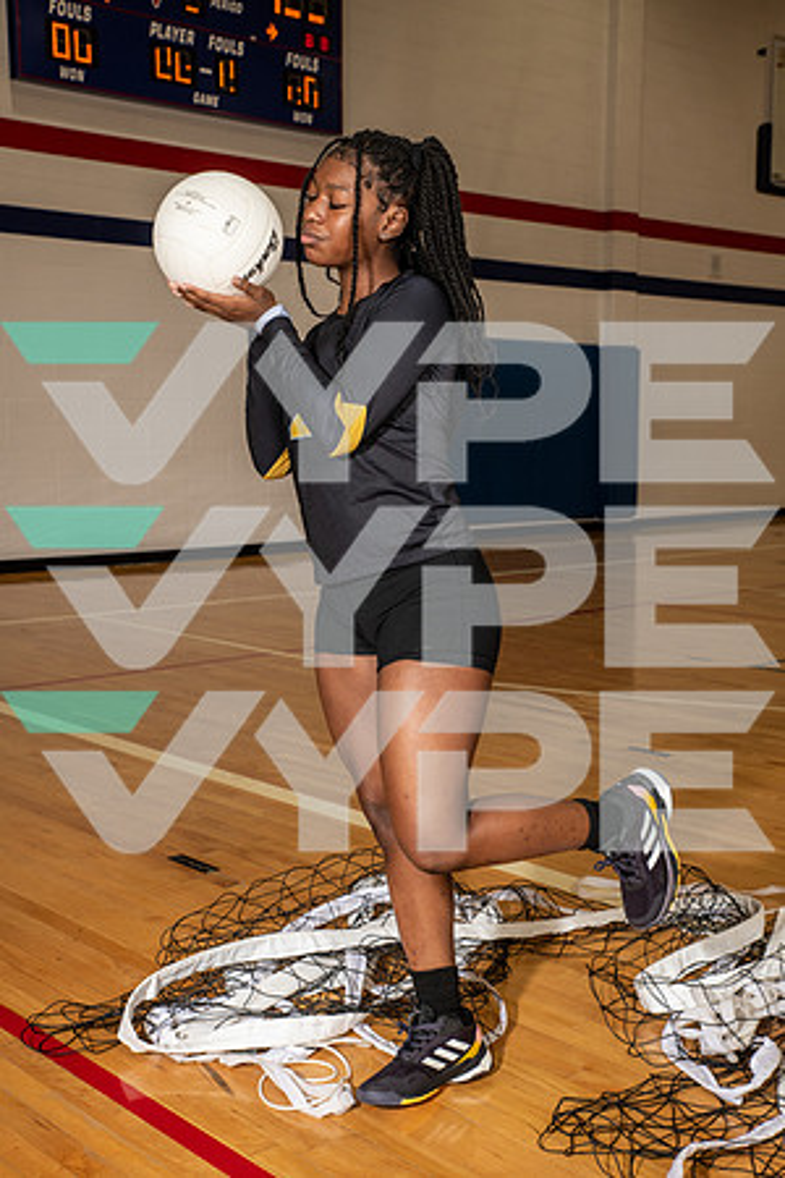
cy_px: 589
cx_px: 392
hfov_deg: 30.5
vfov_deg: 44.5
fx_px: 1439
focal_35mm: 44
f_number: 7.1
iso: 320
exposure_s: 1/250
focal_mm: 44
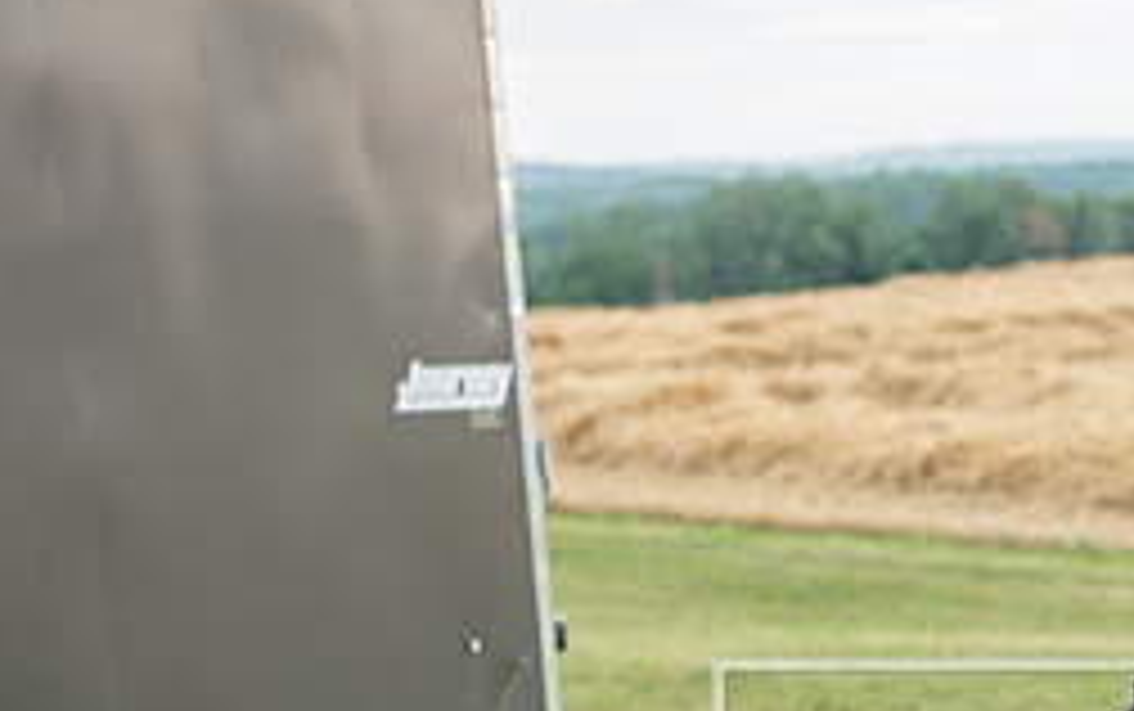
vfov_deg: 8.0
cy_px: 808
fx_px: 5073
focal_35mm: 164
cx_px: 1296
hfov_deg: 12.5
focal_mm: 70
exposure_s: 1/100
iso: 100
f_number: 5
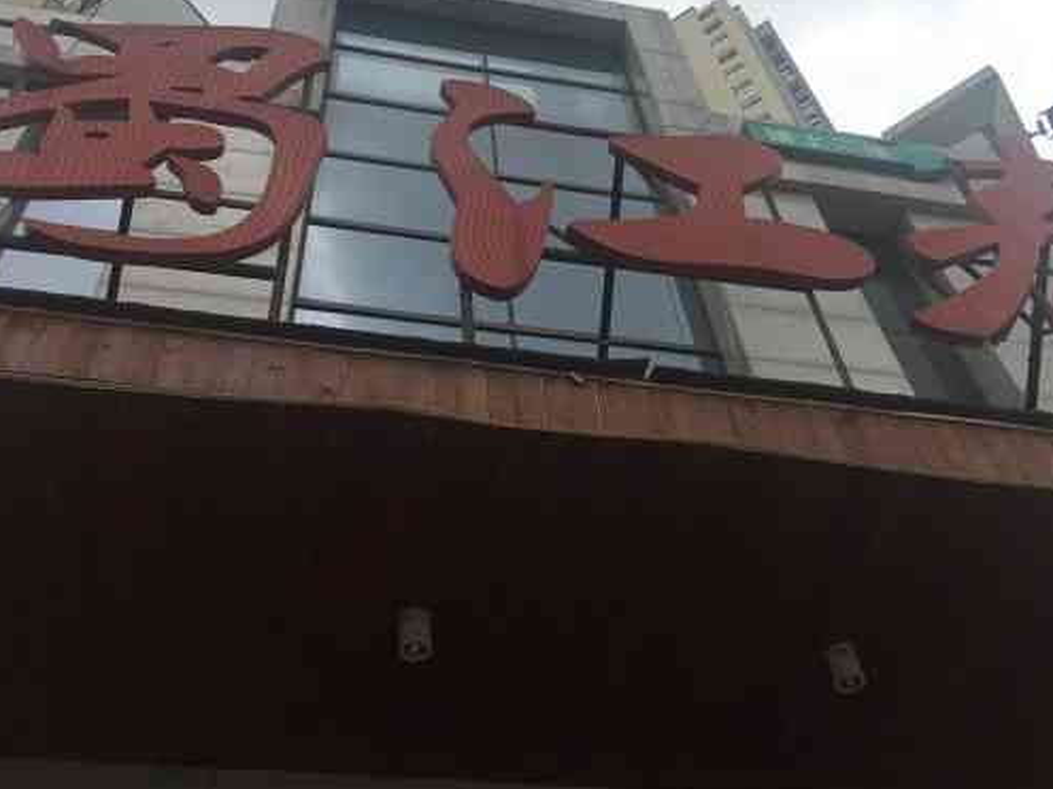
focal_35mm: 41
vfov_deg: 35.0
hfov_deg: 45.8
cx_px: 553
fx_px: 1247
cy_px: 307
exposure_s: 1/1972
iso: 25
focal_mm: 4.15
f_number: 2.2
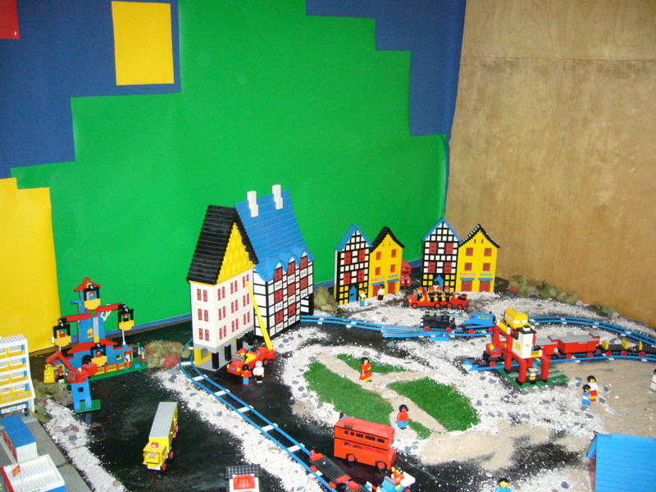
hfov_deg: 52.6
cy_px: 246
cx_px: 328
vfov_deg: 40.7
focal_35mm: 35
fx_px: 663
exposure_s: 1/30
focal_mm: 5.8
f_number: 2.8
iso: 400
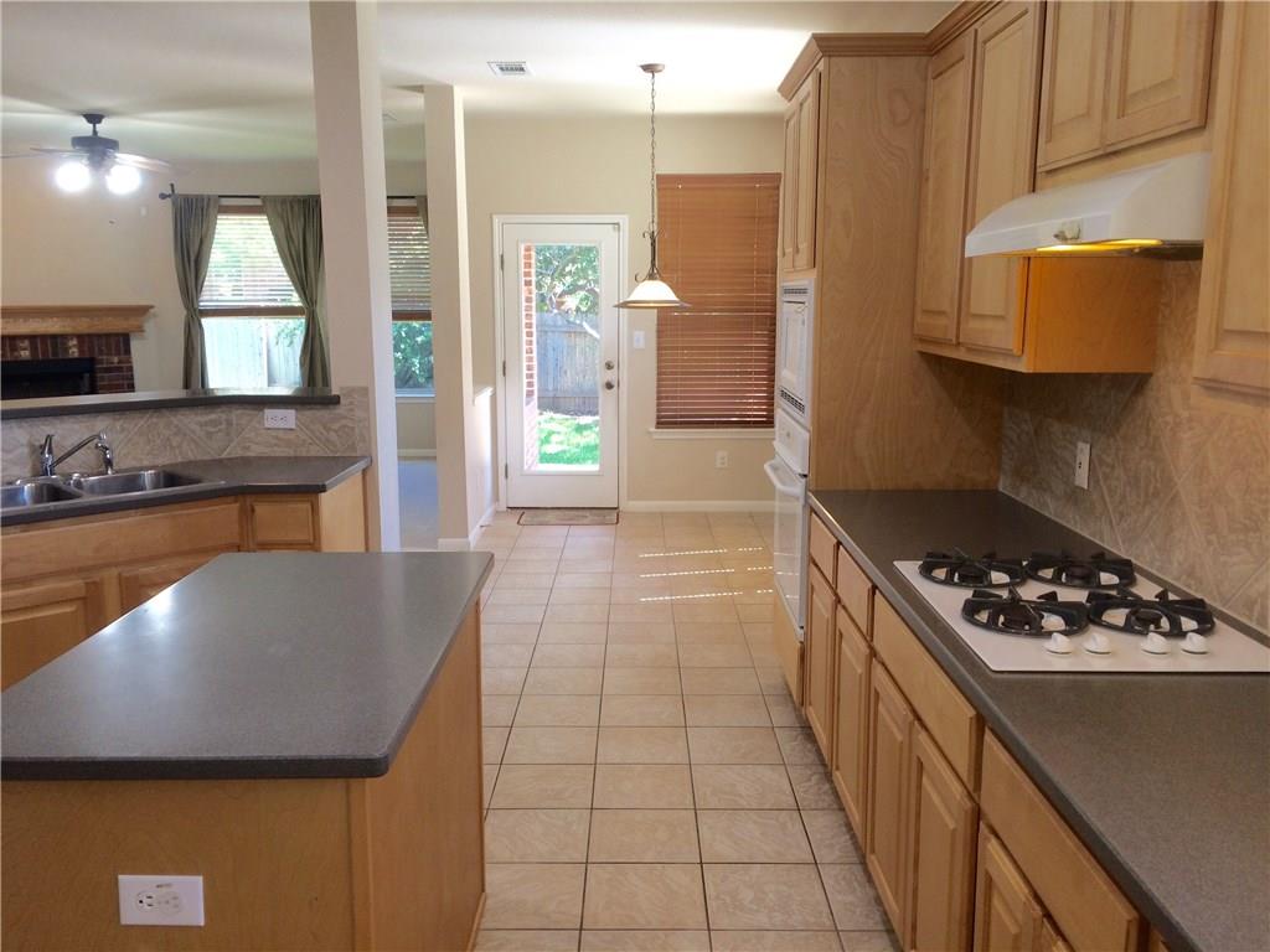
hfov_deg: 61.7
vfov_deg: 48.2
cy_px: 476
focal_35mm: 29
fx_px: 1064
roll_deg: -0.3
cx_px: 635
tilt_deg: -9.1
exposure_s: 1/40
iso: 40
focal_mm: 4.15
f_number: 2.2
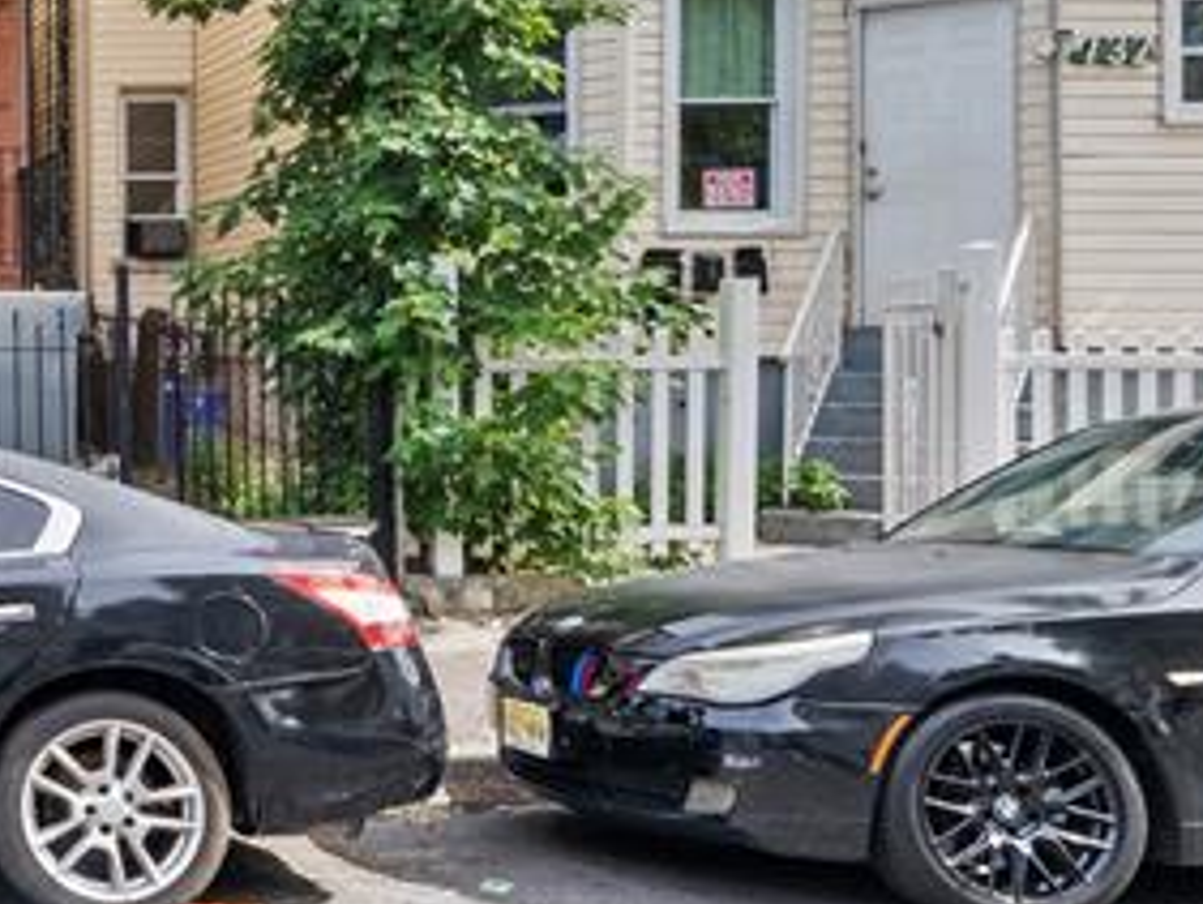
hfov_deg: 28.8
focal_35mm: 51
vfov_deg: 26.3
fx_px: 1777
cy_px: -86
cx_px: -445
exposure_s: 1/30
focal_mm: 14.6
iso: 250
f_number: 11
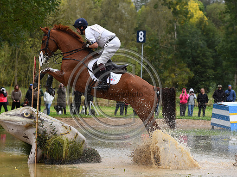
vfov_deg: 12.3
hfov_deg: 16.4
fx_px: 821
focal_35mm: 120
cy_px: 88
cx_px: 109
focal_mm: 110
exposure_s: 1/1250
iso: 900
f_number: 4.5
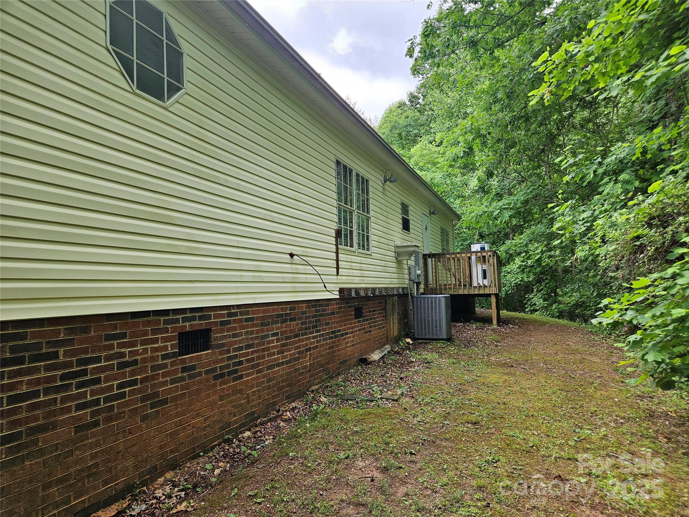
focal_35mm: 23
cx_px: 344
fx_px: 458
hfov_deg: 73.9
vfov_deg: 58.9
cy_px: 258
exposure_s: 1/180
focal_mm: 5.4
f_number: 1.8
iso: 64
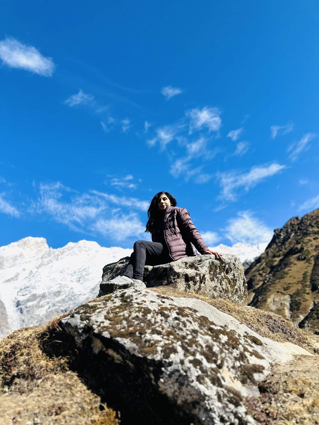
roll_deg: +3.7
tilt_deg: +28.0
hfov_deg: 56.8
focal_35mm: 24
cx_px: 160
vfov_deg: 71.6
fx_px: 295
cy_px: 212
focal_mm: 6.86
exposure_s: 1/3155
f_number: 1.78
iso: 80
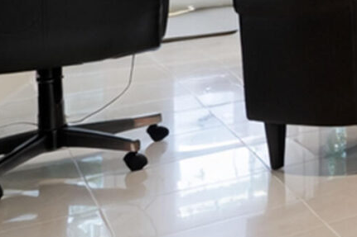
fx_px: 942
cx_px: 978
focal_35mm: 95
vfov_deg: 13.1
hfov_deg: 12.7
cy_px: -182
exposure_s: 1/10
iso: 64
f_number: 4
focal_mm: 16
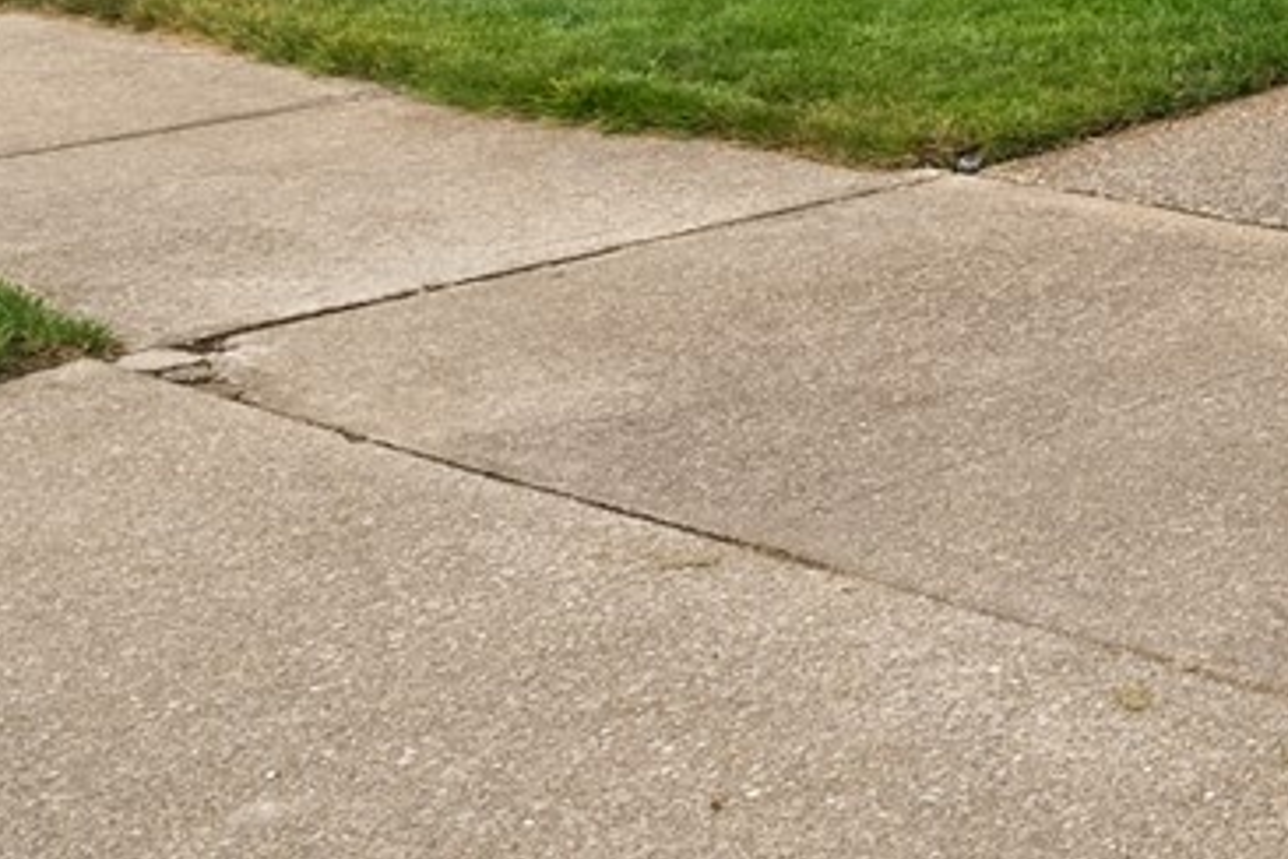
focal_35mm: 88
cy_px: -468
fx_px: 3148
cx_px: 2173
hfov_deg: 18.9
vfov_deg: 14.4
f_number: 8
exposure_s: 1/80
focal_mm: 19
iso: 500
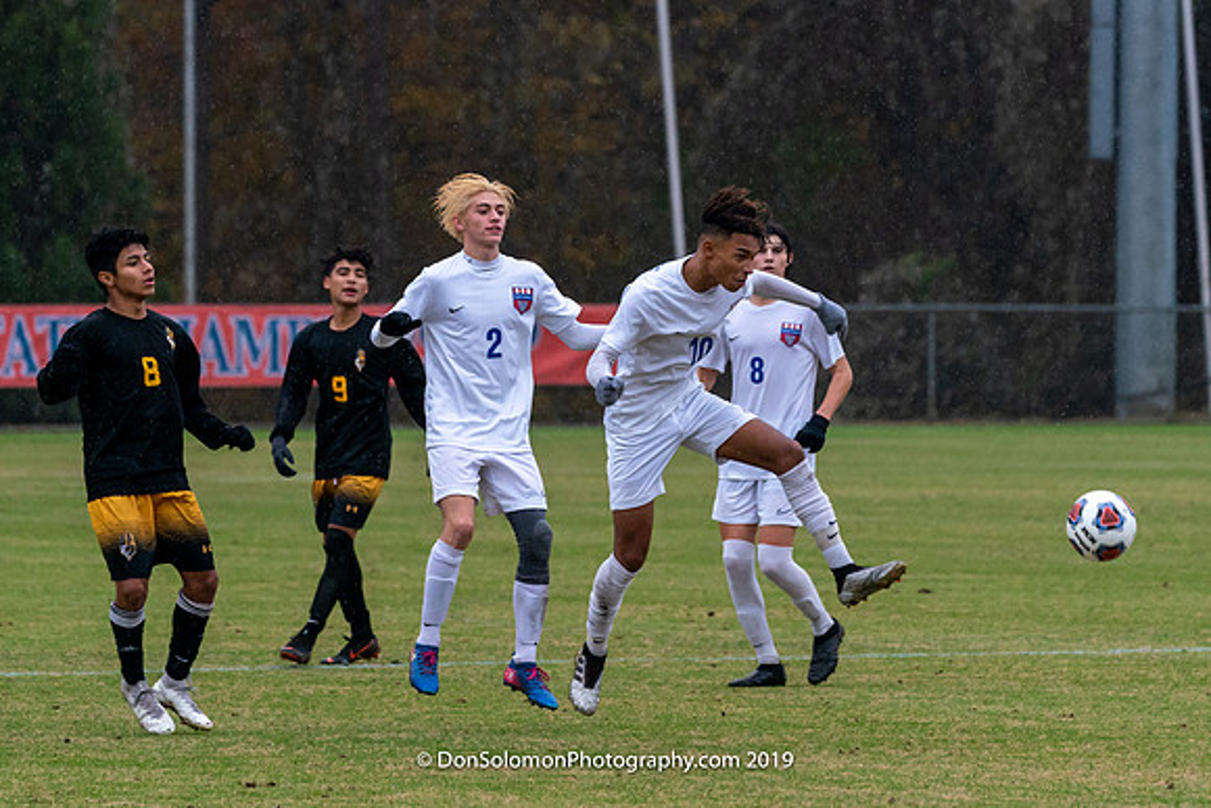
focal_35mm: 367
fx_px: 12351
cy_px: 326
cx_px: 669
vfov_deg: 3.7
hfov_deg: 5.6
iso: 2500
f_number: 5.6
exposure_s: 1/1000
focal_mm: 241
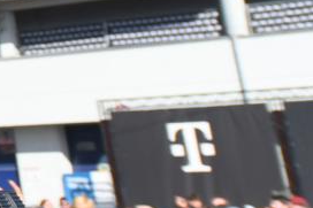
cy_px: -226
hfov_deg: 9.3
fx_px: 1382
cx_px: -709
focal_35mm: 159
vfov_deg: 8.2
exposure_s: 1/2500
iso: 400
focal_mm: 24
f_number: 5.6
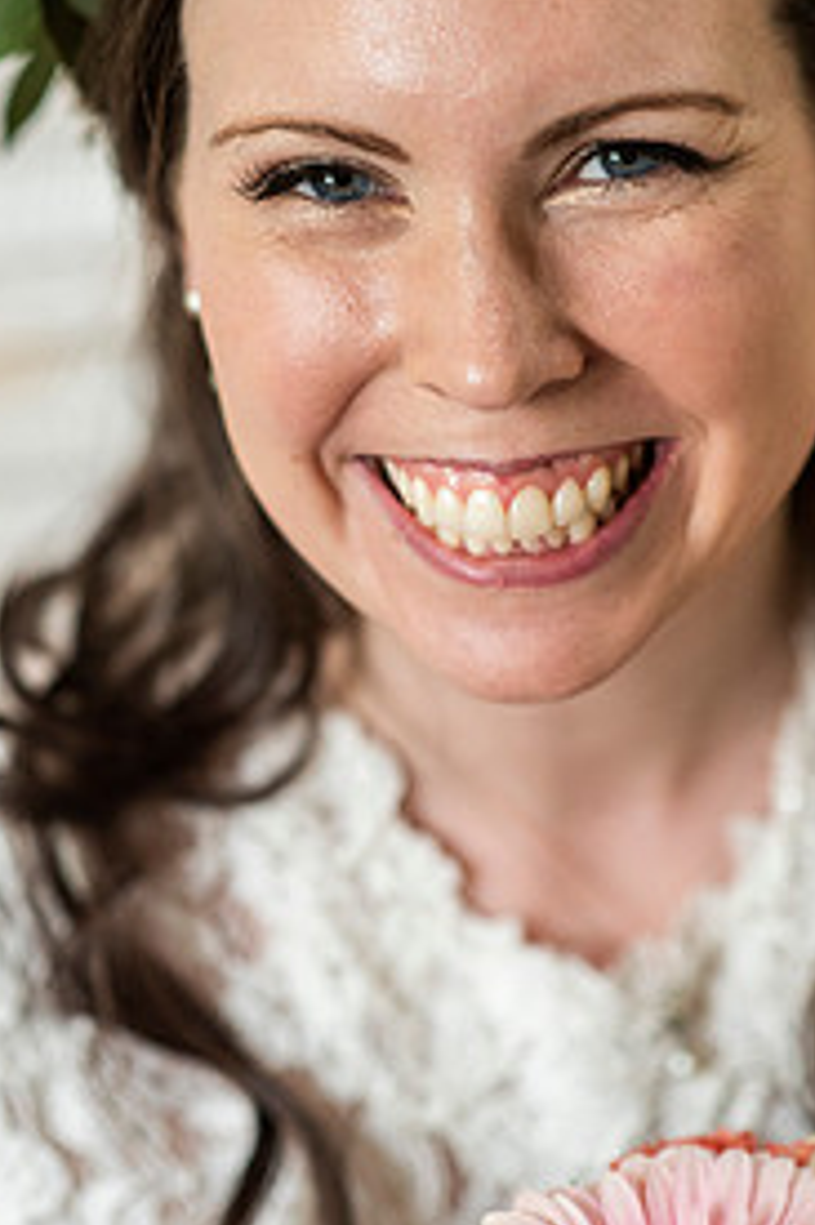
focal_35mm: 139
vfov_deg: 14.7
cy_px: 388
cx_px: 459
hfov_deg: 9.9
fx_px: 4726
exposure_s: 1/500
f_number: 2.5
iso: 1600
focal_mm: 85
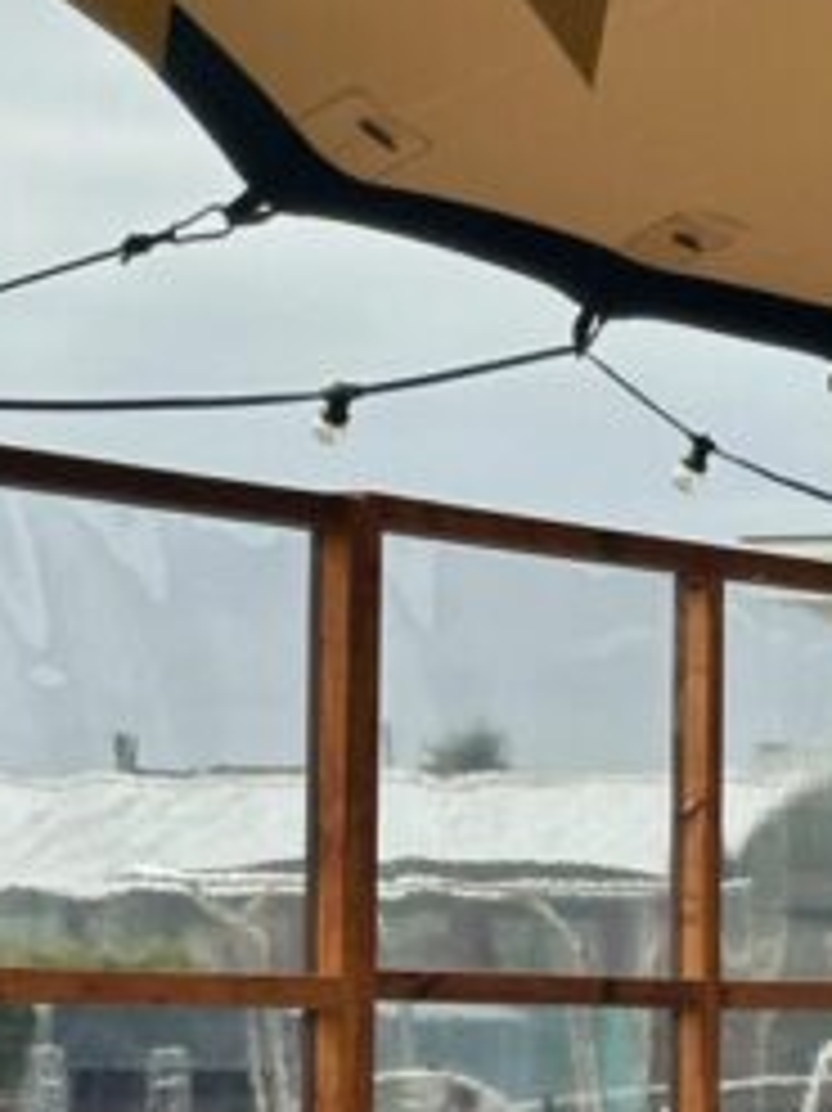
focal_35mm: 199
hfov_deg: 7.5
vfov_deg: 9.9
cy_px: 896
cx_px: 463
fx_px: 6383
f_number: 1.78
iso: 64
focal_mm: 6.86
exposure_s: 1/3155
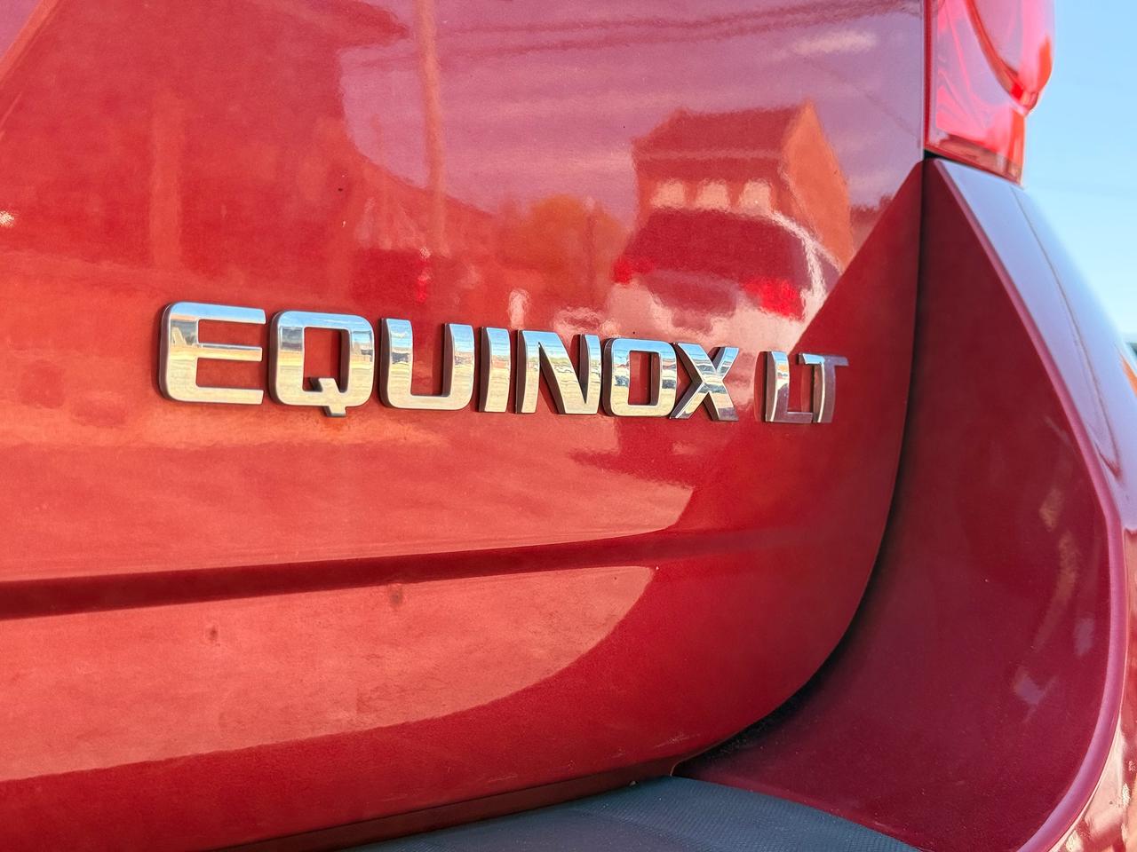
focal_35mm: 48
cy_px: 426
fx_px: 1577
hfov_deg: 39.7
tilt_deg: +2.9
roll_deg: -0.2
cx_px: 568
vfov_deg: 30.3
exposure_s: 1/733
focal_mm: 6.76
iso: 80
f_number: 1.78
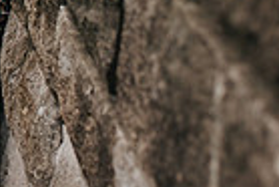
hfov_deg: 13.3
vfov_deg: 8.9
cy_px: -172
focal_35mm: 146
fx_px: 1133
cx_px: -124
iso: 720
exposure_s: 1/800
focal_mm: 35
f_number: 3.2
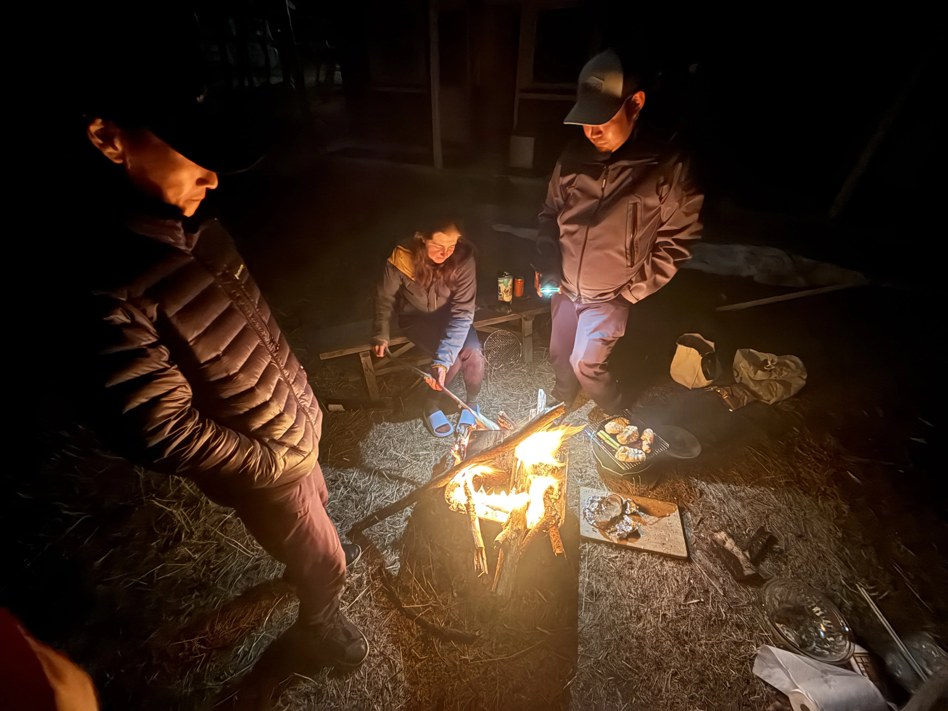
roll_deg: -1.6
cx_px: 474
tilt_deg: -36.5
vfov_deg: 85.7
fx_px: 383
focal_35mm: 14
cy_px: 356
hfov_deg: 102.1
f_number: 2.2
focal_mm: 2.22
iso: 2000
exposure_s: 1/4
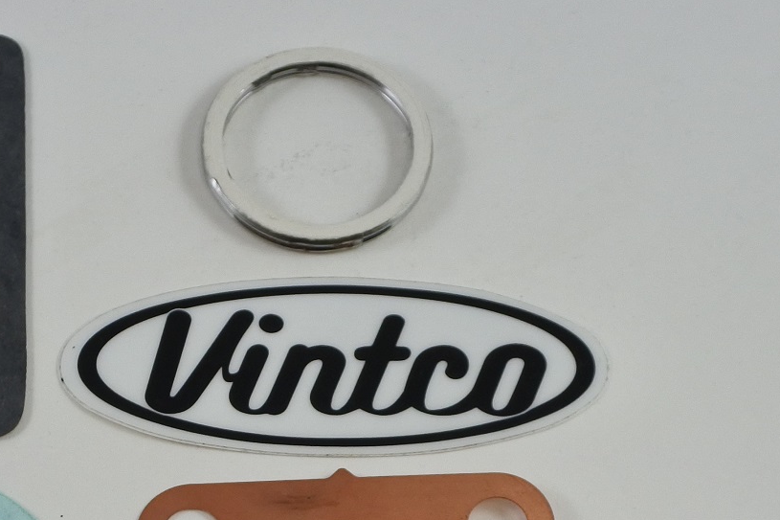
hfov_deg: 25.6
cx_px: 89
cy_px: 490
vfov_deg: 17.4
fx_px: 1668
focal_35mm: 77
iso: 400
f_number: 4
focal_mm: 13.1
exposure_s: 1/250
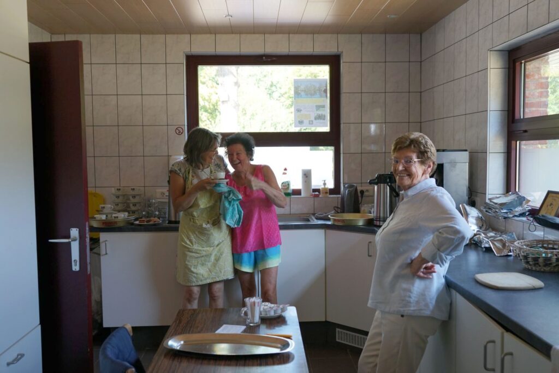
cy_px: 186
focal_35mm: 33
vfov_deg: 40.0
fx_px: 512
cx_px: 280
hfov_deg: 57.2
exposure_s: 1/60
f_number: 4
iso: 250
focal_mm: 33
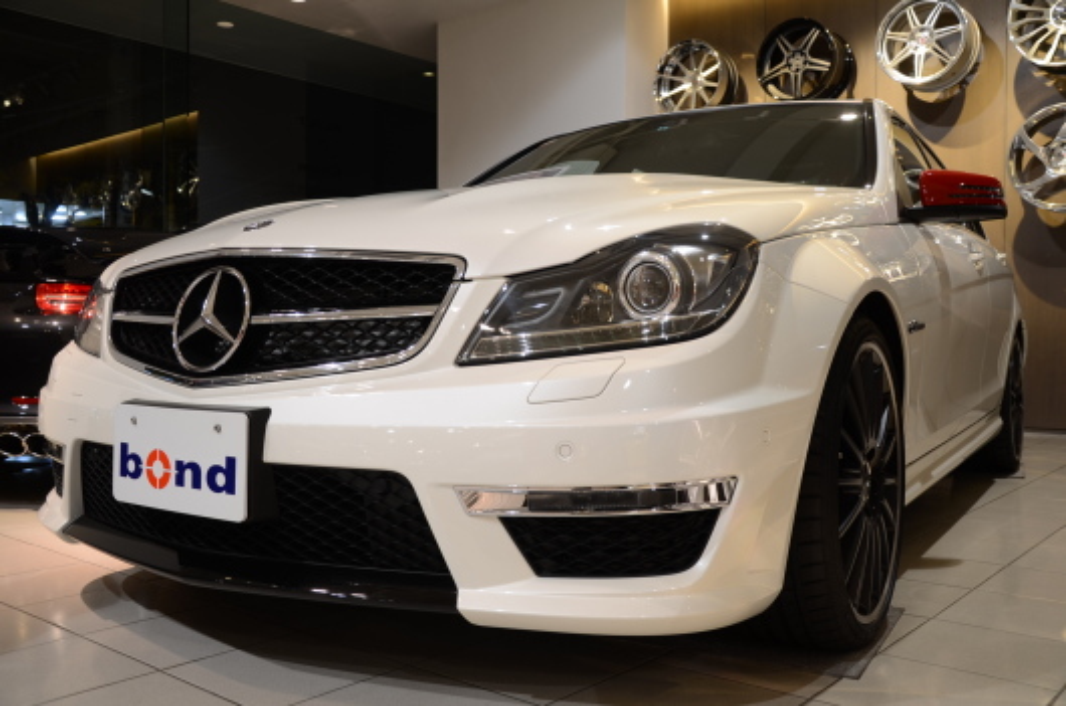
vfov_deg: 39.8
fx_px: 975
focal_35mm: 33
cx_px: 533
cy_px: 353
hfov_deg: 57.3
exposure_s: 1/6
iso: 100
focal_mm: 22
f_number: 4
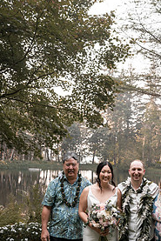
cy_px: 150
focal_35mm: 39
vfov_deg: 49.1
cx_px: 118
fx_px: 261
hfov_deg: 33.6
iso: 200
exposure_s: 1/320
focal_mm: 24
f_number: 3.5
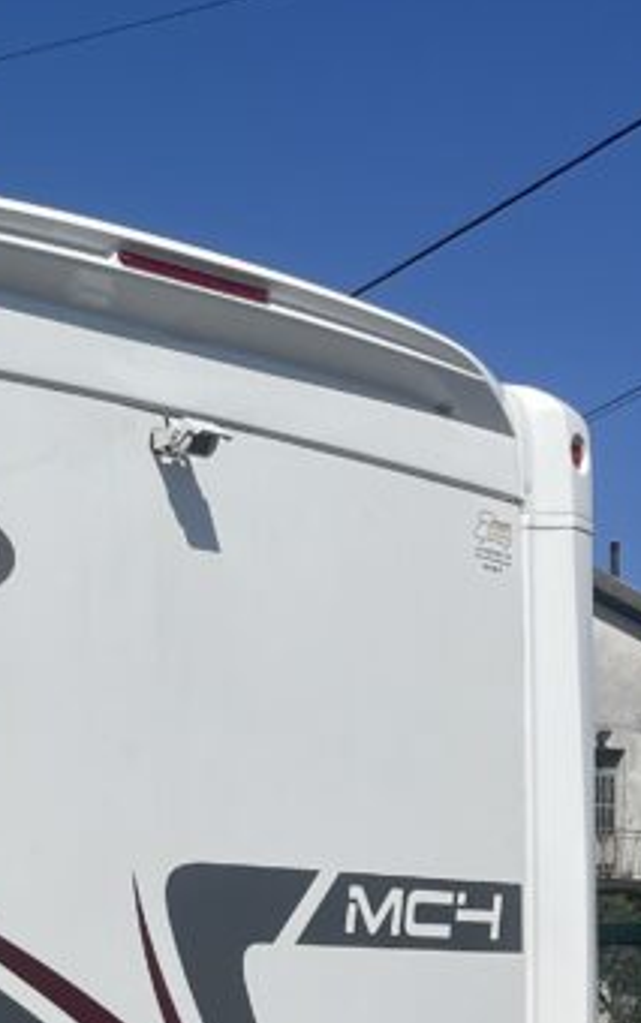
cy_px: 975
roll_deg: -1.3
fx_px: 2316
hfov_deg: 14.1
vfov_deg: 24.0
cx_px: -475
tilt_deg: +1.2
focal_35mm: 83
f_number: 1.6
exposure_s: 1/10870
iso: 50
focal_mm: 5.1
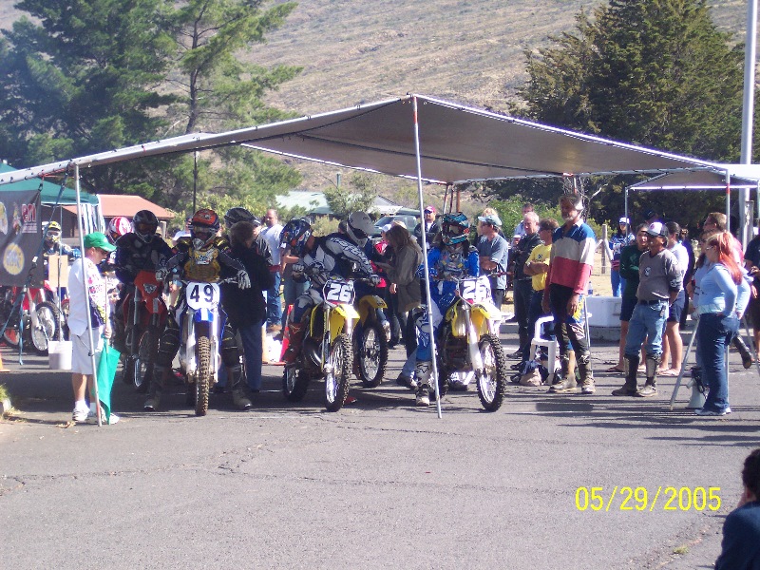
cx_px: 380
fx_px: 2503
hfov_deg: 17.3
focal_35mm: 114
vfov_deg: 13.0
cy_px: 285
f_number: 4.8
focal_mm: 24
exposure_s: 1/350
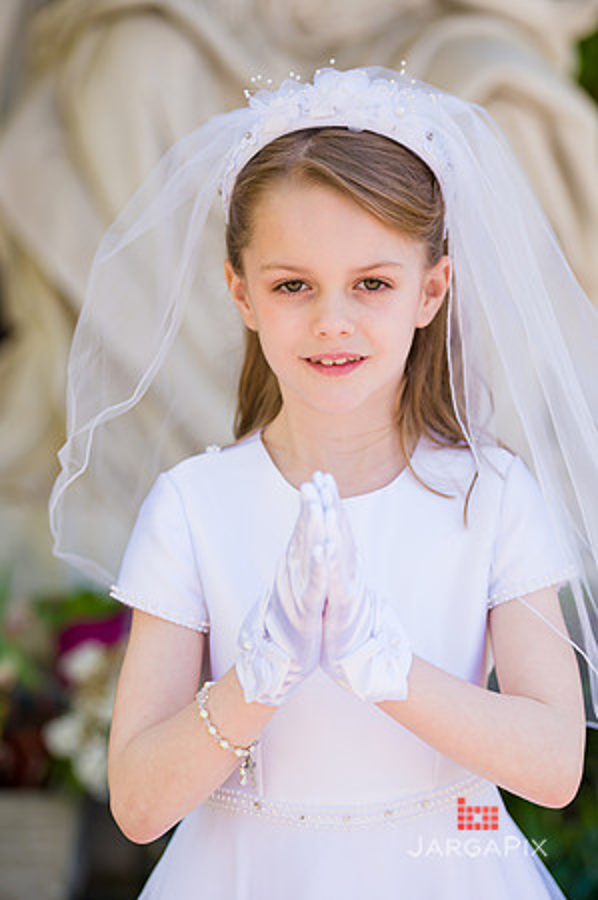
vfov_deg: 19.5
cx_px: 299
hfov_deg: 13.0
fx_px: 2622
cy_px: 450
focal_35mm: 105
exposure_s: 1/800
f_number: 3.2
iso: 200
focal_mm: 105
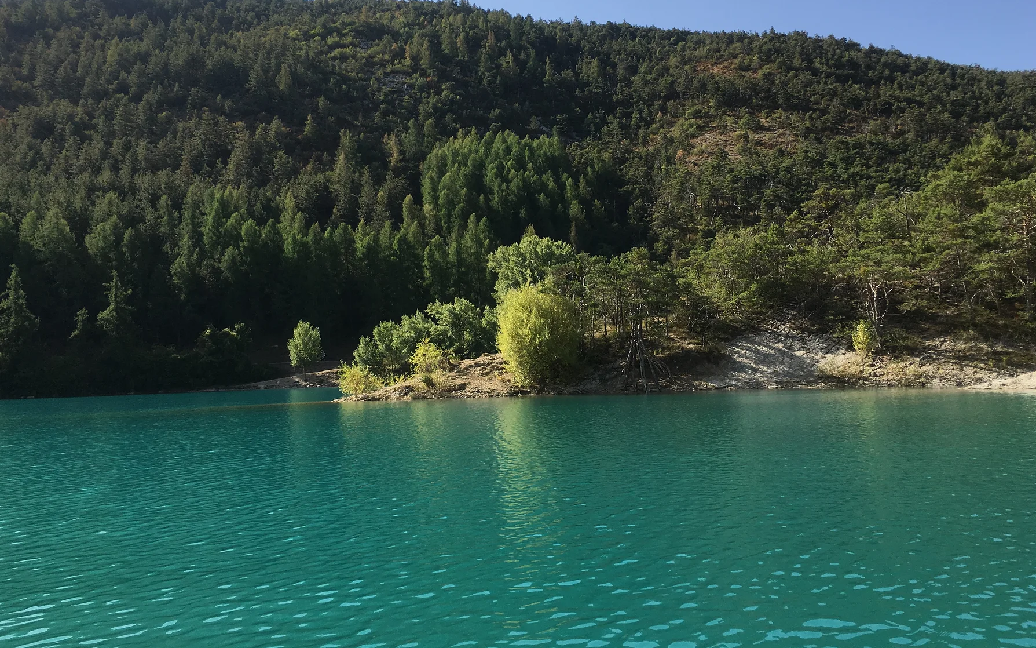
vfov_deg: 38.0
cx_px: 510
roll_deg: +1.7
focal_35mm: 33
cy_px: 231
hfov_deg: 58.1
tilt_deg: +8.5
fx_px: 932
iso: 25
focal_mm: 4.15
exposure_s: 1/1026
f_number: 2.2
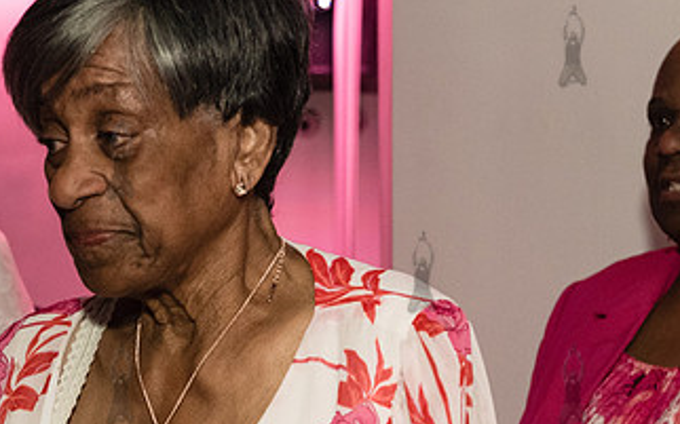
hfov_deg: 15.5
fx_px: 2482
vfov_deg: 9.7
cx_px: 139
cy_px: 421
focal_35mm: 134
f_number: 4.5
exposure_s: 1/200
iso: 4000
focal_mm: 58
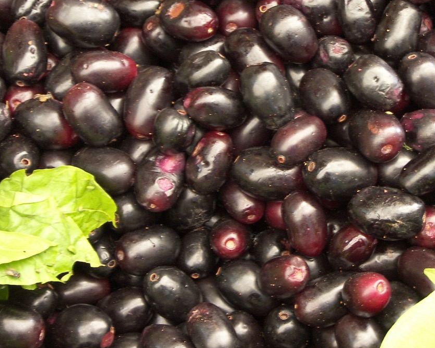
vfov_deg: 14.6
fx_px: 1351
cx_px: 267
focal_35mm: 105
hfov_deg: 18.3
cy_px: 112
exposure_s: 1/5
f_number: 3.6
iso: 100
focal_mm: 11.8
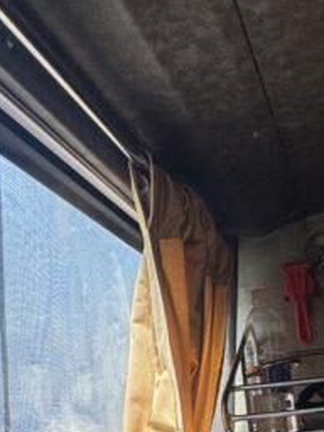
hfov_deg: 24.1
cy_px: 508
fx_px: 699
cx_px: 375
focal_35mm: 56
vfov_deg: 29.8
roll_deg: +4.7
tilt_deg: -13.9
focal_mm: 2.22
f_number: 2.2
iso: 125
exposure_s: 1/99
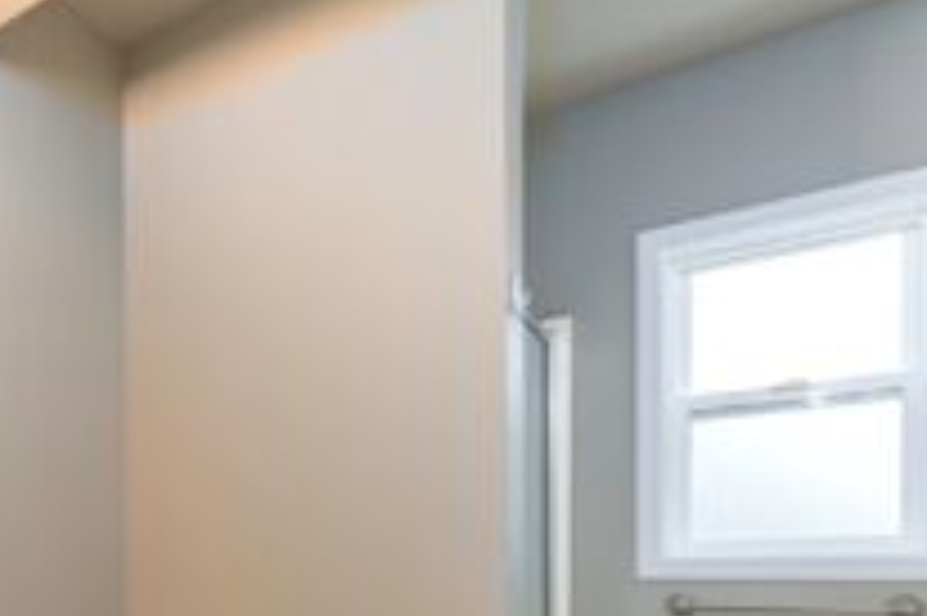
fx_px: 798
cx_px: 189
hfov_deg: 56.1
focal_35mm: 31
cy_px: 580
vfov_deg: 38.6
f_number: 7.1
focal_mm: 16
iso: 200
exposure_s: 1/25
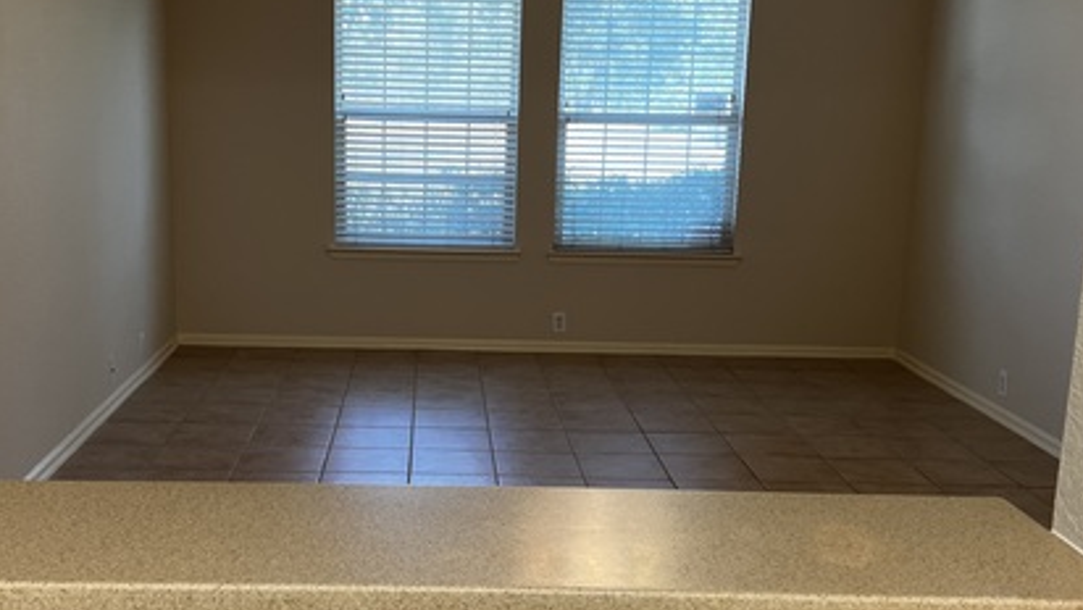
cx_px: 460
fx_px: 1264
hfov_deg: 46.2
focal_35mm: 44
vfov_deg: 27.1
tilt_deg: -12.4
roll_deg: -1.0
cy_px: 323
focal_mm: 5.7
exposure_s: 1/120
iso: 100
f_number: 1.5
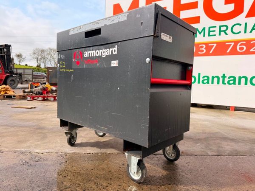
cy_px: 96
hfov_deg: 71.6
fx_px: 177
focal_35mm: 24
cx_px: 128
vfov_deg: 56.8
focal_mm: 6.76
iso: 80
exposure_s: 1/2370
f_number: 1.78
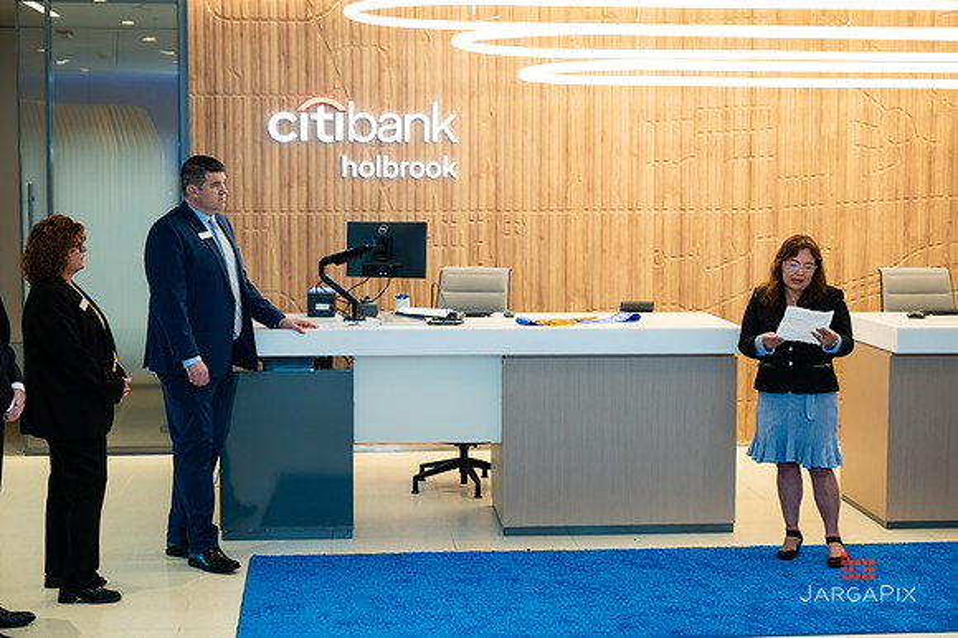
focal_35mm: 59
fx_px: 1575
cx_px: 490
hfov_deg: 33.8
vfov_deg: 22.9
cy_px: 312
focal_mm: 57
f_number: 3.5
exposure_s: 1/200
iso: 500
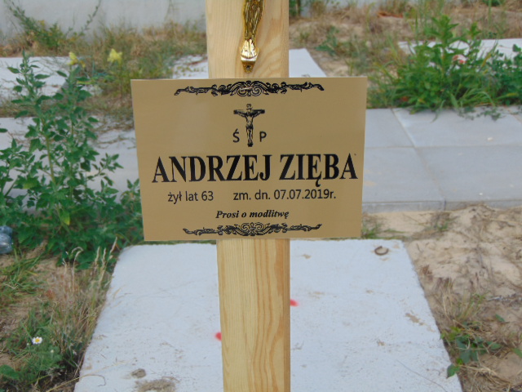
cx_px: 261
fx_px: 754
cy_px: 196
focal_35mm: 50
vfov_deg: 29.1
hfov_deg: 38.2
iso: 80
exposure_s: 1/800
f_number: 3.5
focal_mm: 9
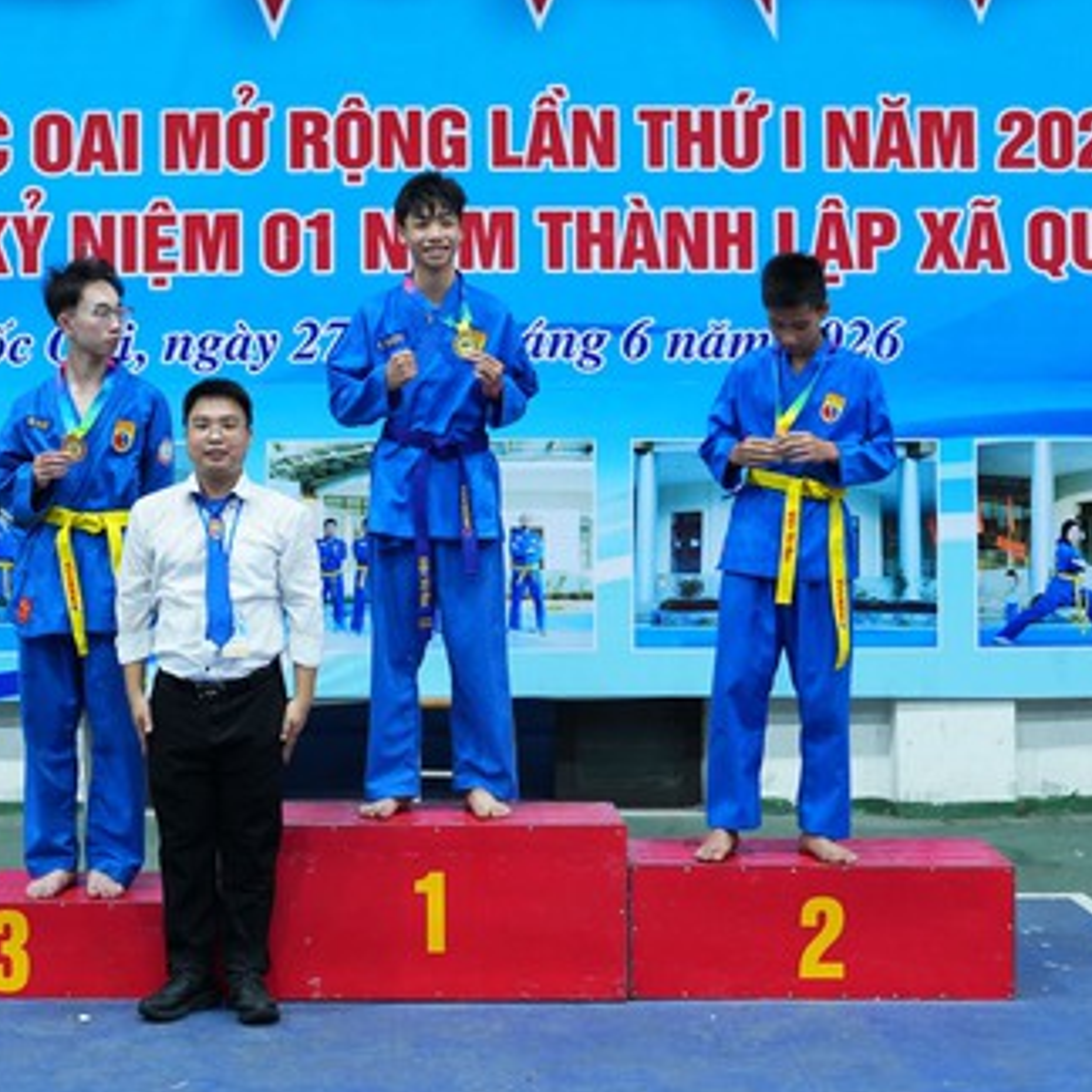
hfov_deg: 26.0
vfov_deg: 25.9
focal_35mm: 66
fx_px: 2356
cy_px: 335
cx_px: 384
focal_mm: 34
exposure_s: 1/60
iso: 800
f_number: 4.5
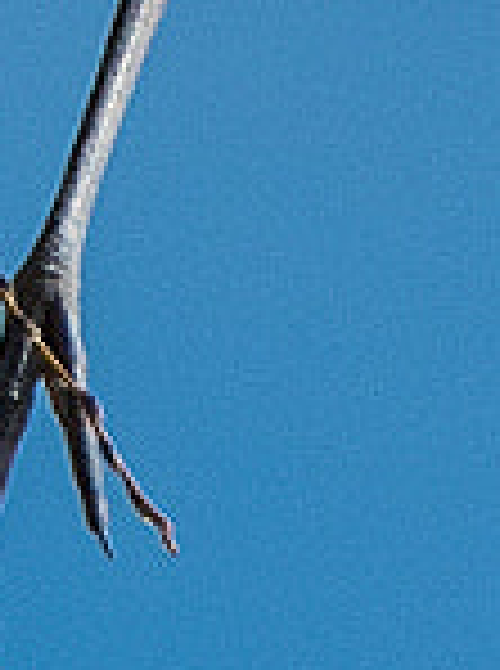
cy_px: -1198
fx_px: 108201
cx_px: -1117
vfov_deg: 0.4
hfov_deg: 0.3
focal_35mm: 5594
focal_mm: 360
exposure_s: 1/1250
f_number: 8
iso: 280
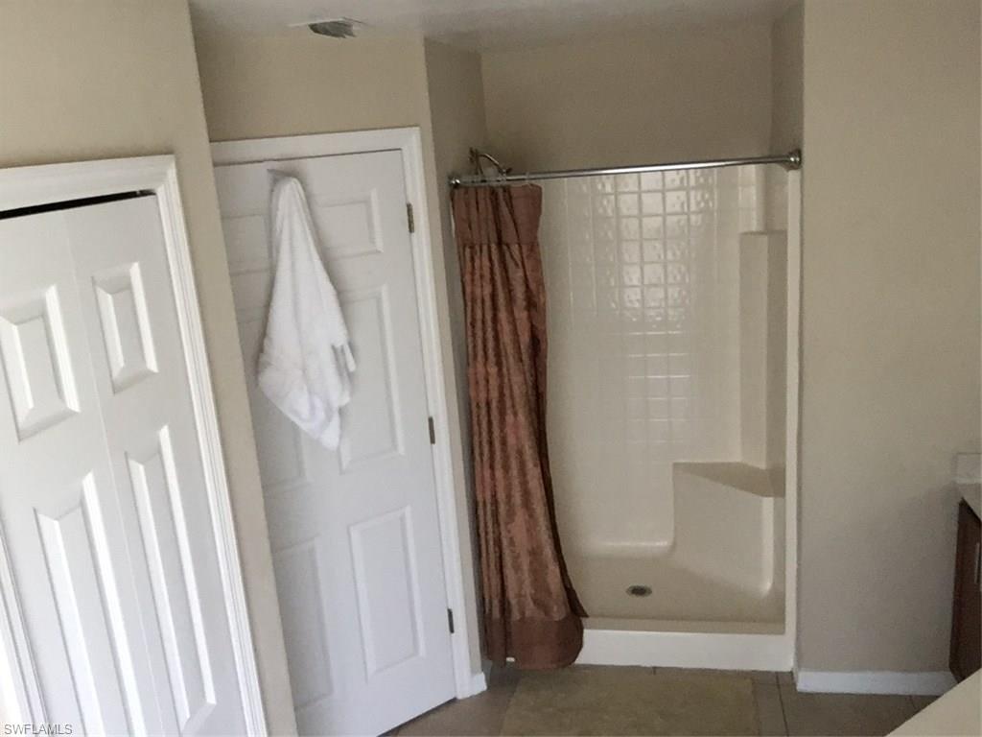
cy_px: 368
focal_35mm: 31
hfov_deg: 58.4
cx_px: 491
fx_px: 879
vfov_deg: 45.4
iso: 100
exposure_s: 1/30
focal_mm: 2.65
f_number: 2.2
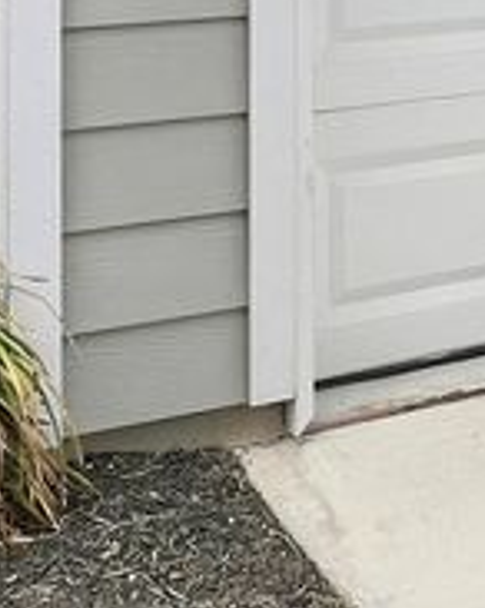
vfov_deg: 23.6
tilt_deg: -0.7
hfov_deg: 21.0
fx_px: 1276
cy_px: -186
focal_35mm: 71
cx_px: 442
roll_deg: +0.3
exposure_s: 1/1155
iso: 32
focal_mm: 1.6
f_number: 1.8
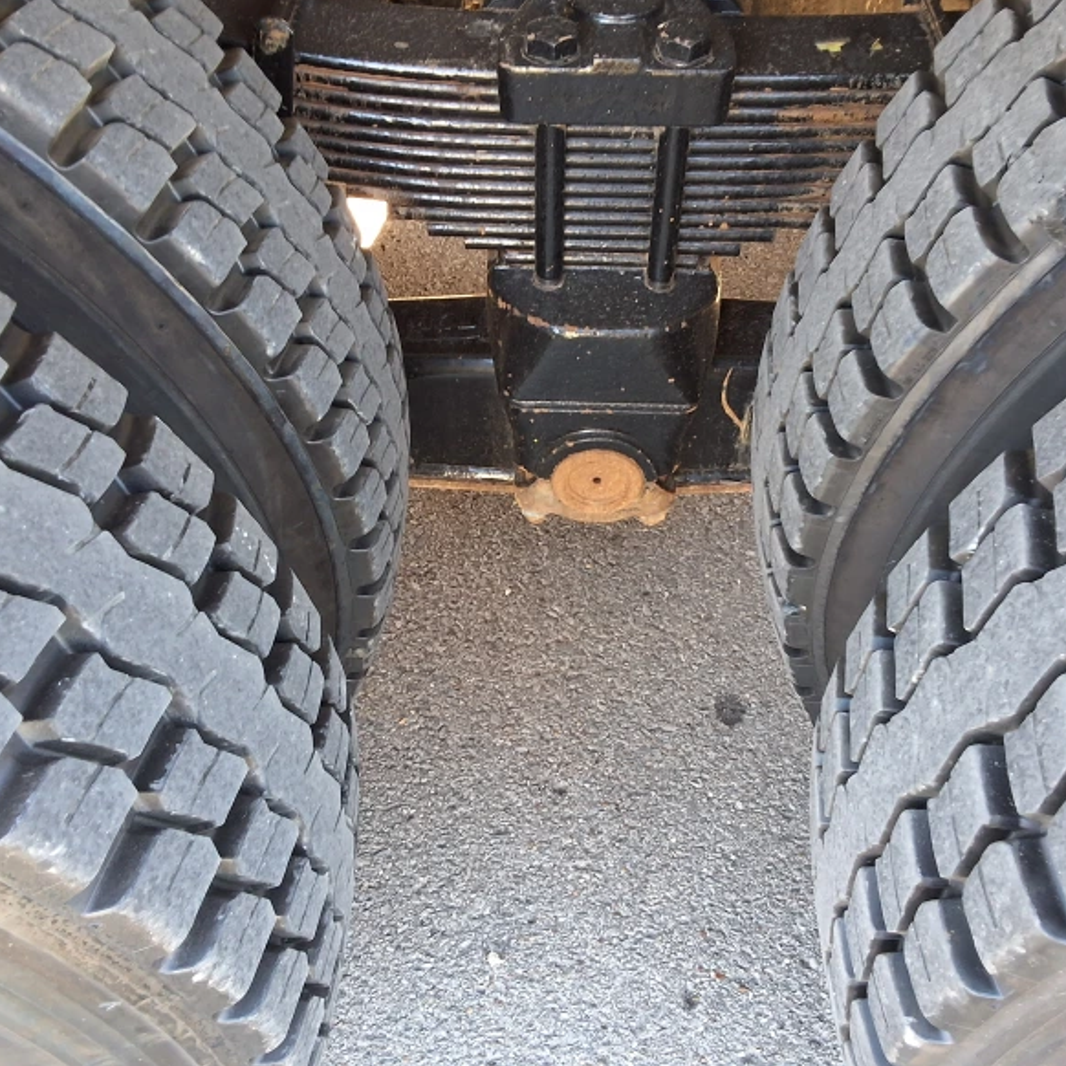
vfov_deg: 48.4
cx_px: 549
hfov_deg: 48.4
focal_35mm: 34
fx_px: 1185
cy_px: 528
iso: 125
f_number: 1.9
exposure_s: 1/40
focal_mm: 2.91
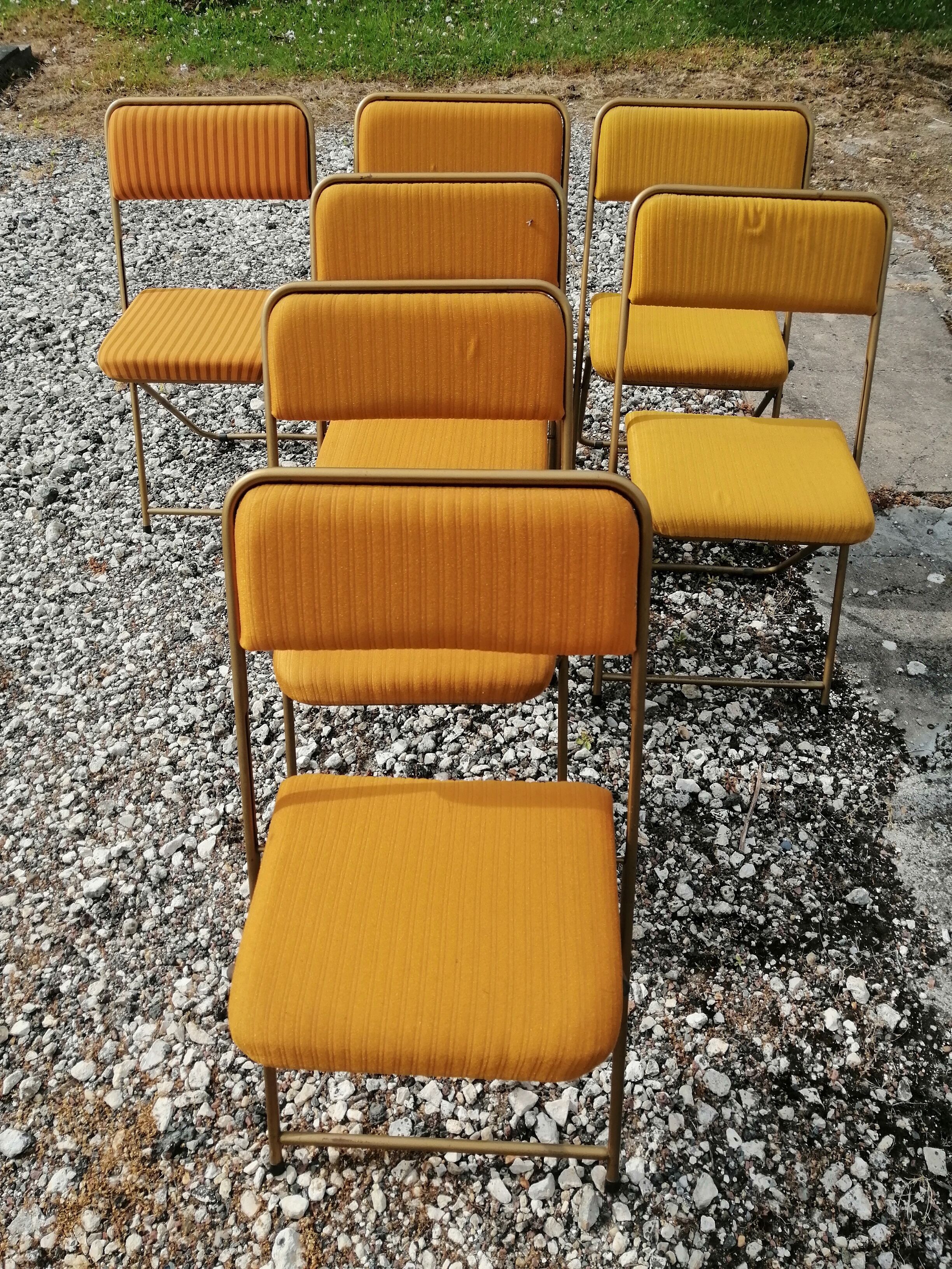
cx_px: 476
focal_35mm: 26
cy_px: 634
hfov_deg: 53.1
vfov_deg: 67.3
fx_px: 953
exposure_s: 1/923
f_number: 1.8
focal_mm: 3.96
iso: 50
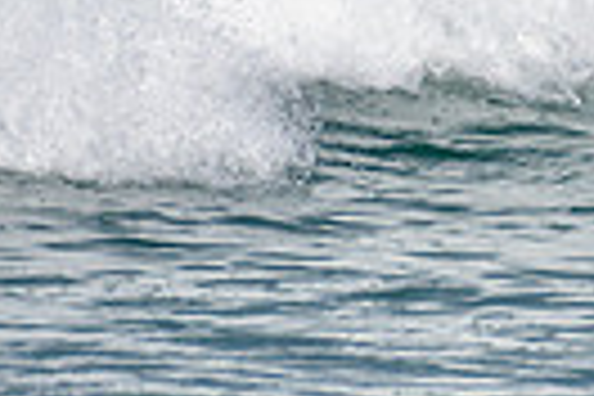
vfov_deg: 0.5
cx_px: 1084
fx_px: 44382
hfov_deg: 0.8
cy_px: -187
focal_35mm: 2690
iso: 110
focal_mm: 500
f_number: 5.6
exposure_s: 1/1250
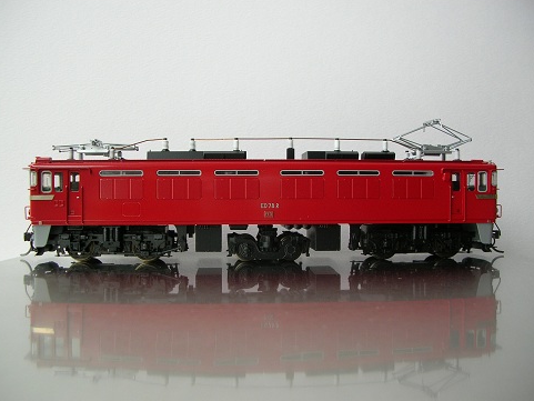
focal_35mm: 36
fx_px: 555
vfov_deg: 39.7
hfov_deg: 51.3
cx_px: 263
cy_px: 198
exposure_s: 1/24.7
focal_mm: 5.8
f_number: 2.8
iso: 50
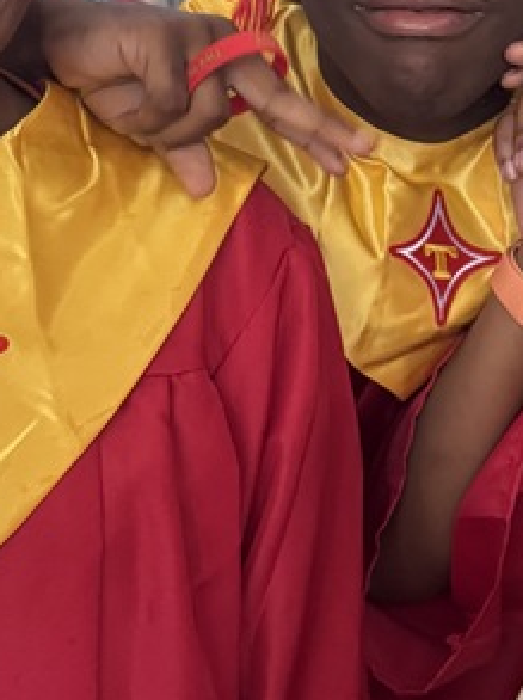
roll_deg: +1.0
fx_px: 1696
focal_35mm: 84
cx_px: 485
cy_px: 117
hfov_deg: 17.2
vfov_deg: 22.9
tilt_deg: -6.9
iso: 640
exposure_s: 1/60
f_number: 1.78
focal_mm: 6.76
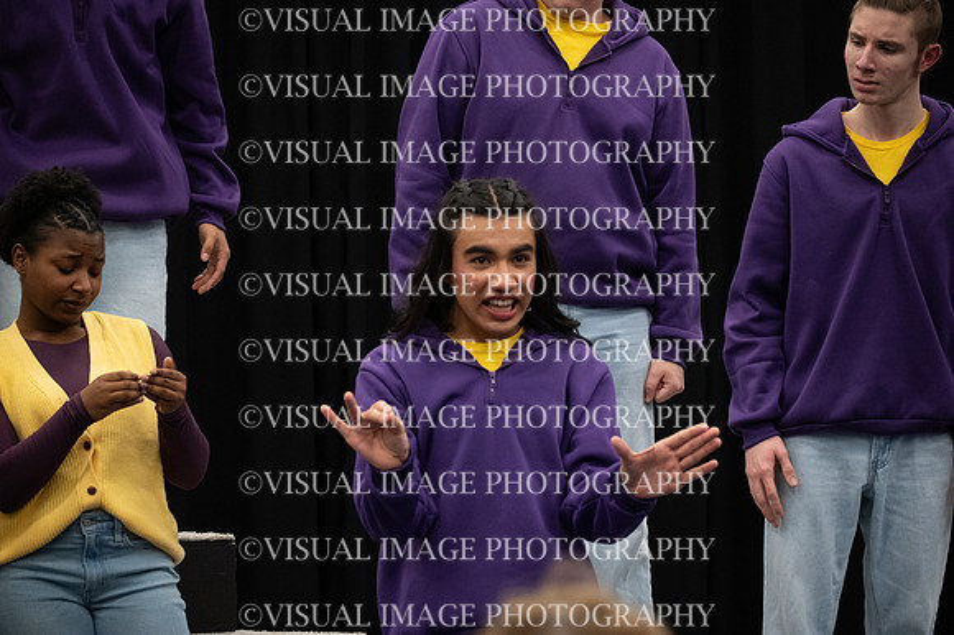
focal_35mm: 182
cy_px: 318
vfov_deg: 7.5
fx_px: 4820
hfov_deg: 11.3
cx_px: 477
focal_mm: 182
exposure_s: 1/160
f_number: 6.3
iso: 8000
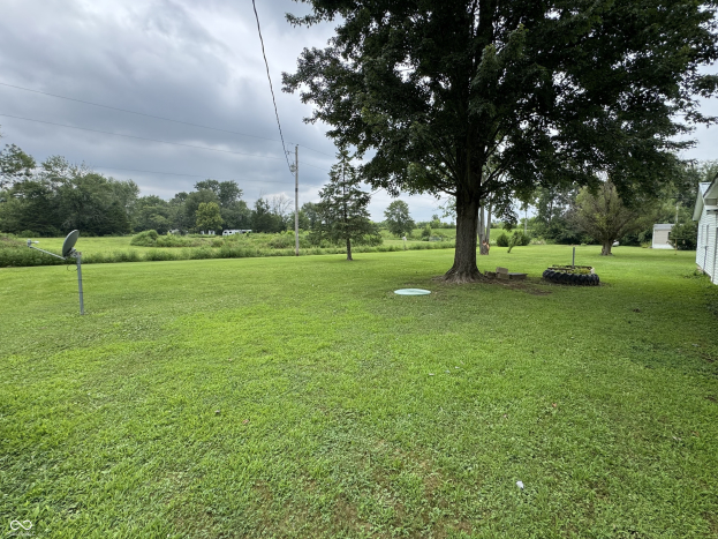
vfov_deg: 81.6
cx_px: 383
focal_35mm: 15
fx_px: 311
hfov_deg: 98.0
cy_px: 254
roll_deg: +0.4
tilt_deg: -4.0
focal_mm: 2.22
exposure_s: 1/812
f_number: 2.2
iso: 40
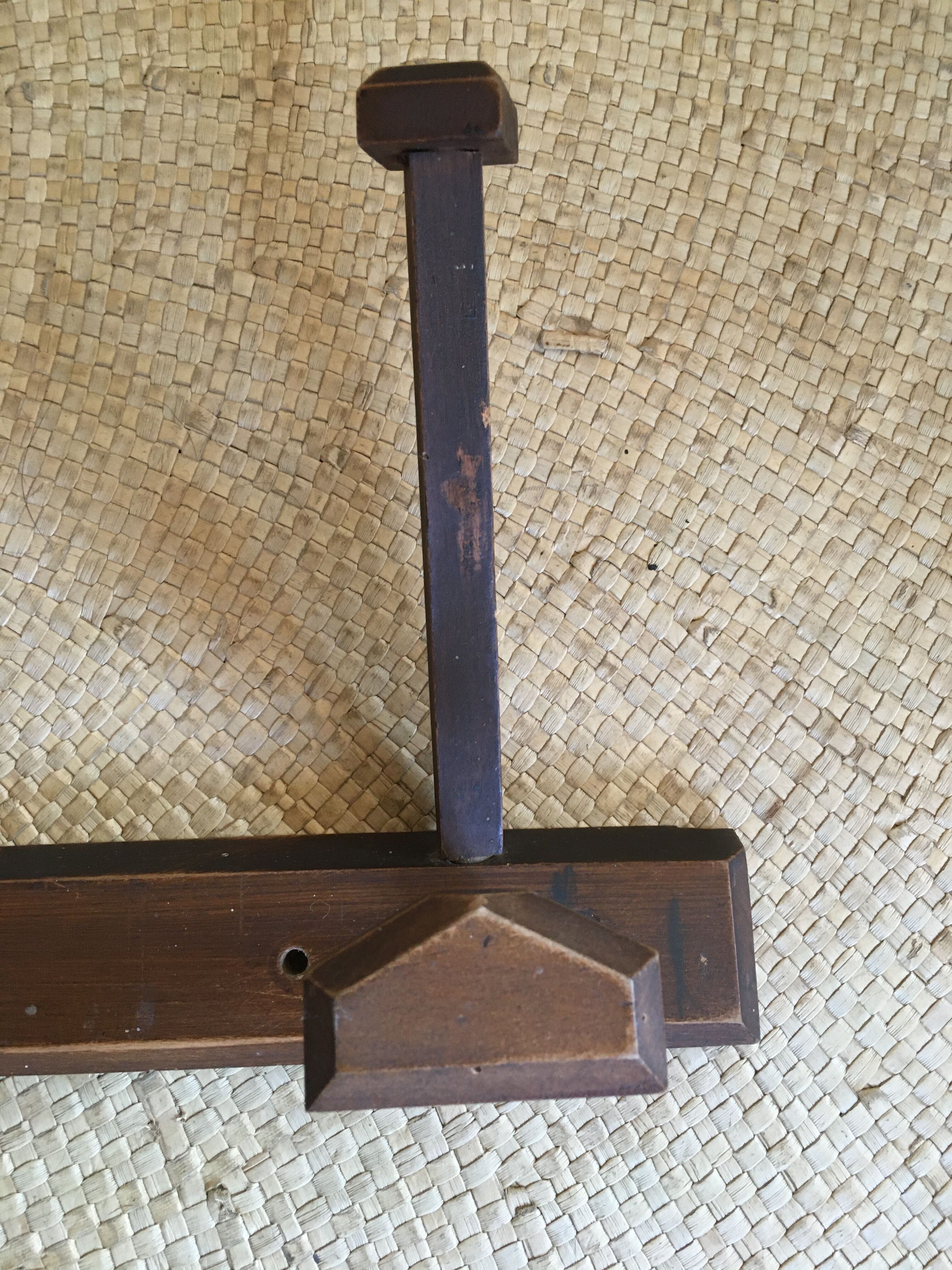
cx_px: 476
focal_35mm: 29
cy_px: 635
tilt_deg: -80.0
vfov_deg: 61.7
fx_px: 1063
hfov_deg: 48.2
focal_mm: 4.15
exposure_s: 1/33
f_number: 2.2
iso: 160
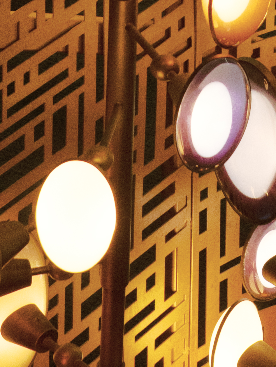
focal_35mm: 250
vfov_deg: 7.8
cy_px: -165
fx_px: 2657
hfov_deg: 5.9
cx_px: 292
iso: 800
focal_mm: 46
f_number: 5.6
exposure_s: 1/250
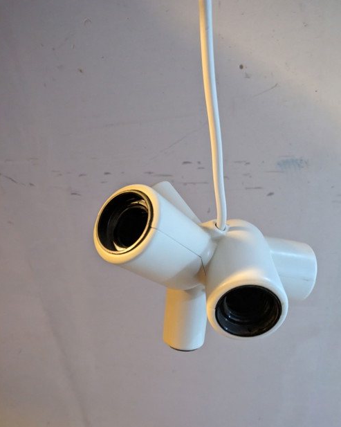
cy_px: 230
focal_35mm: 27
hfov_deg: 53.1
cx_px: 175
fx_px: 341
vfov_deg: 64.0
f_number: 1.89
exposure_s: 1/20
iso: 1694
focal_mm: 5.43
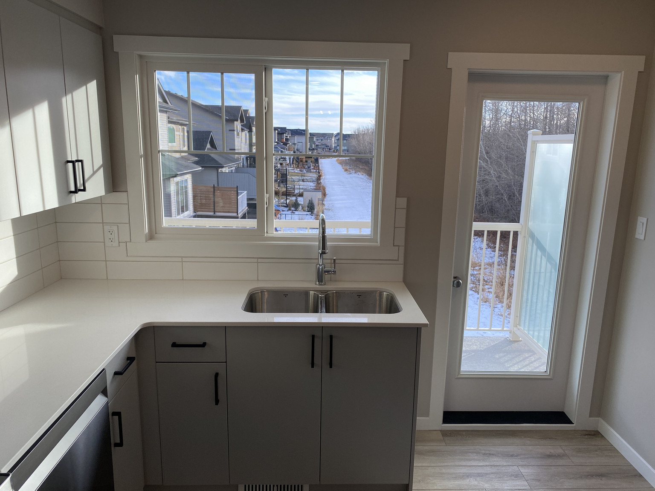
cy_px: 246
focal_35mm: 26
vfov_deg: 53.1
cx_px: 328
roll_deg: -1.3
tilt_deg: -14.2
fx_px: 492
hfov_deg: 67.3
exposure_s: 1/226
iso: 32
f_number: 1.8
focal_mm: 4.25
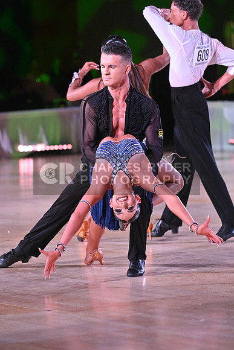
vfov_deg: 10.3
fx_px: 1949
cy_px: 175
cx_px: 117
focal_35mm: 200
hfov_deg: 6.9
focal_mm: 200
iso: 6400
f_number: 5.6
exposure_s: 1/400
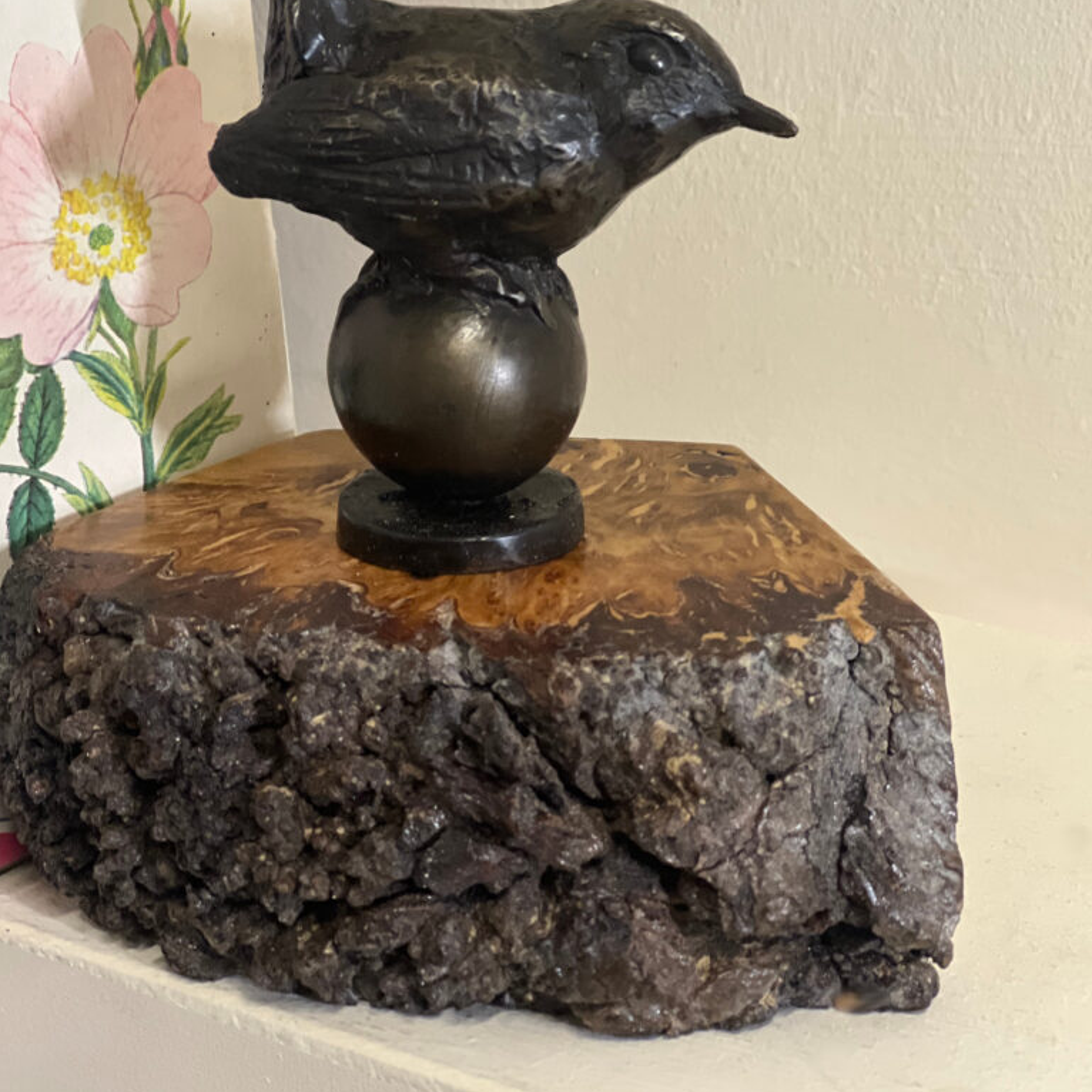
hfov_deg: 19.1
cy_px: 371
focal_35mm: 91
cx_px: 546
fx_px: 3248
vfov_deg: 19.0
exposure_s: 1/33
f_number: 2.8
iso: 320
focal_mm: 9
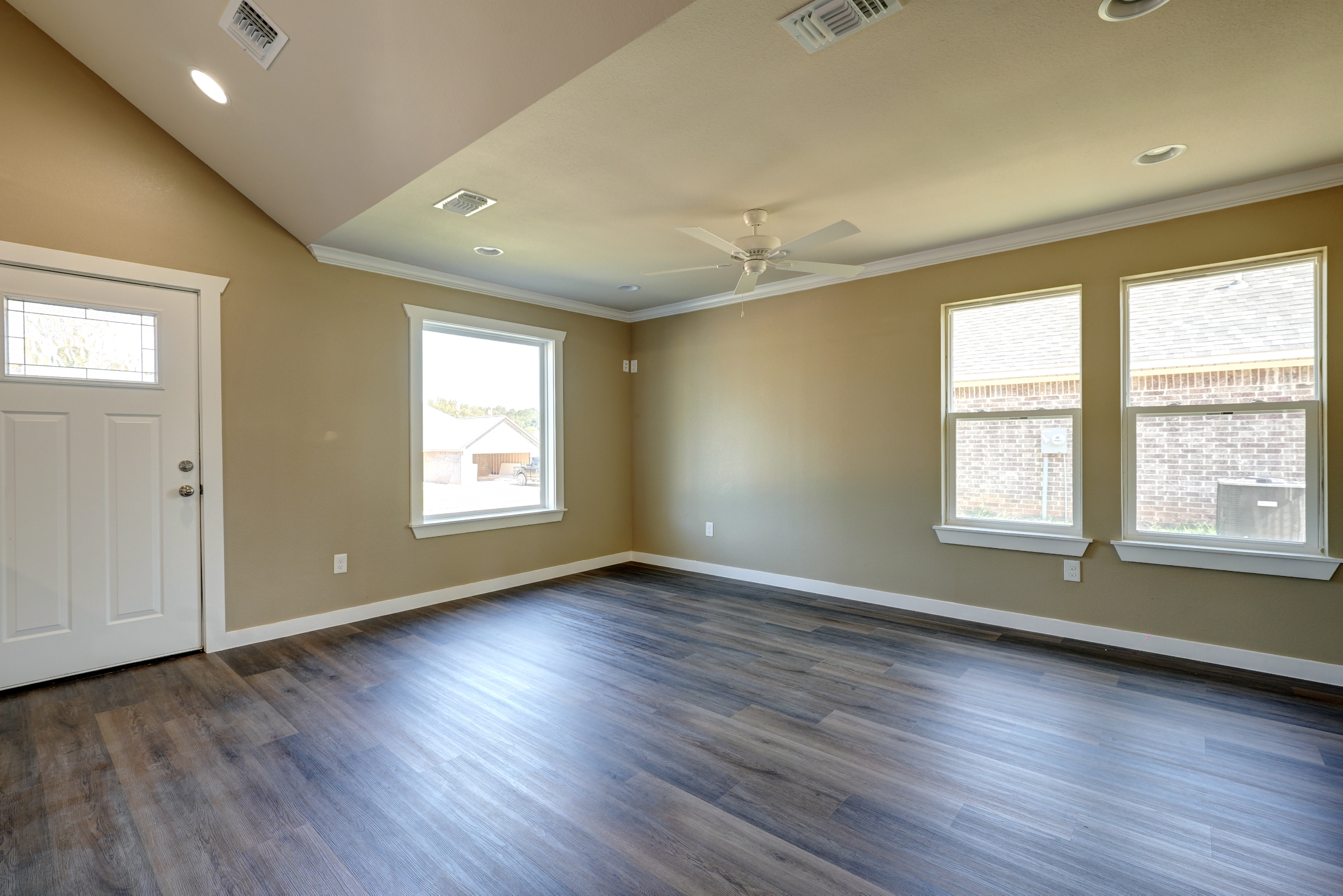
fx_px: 597
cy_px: 448
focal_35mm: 16
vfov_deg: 73.8
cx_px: 672
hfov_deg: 96.7
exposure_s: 1/25
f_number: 8
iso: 320
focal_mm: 16
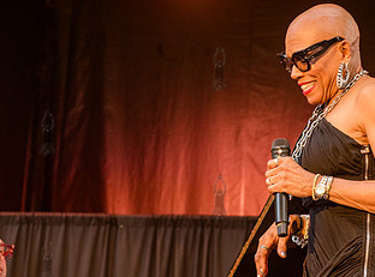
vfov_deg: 11.8
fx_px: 1348
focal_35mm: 125
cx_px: 288
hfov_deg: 15.8
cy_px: 175
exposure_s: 1/400
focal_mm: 58
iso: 2500
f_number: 4
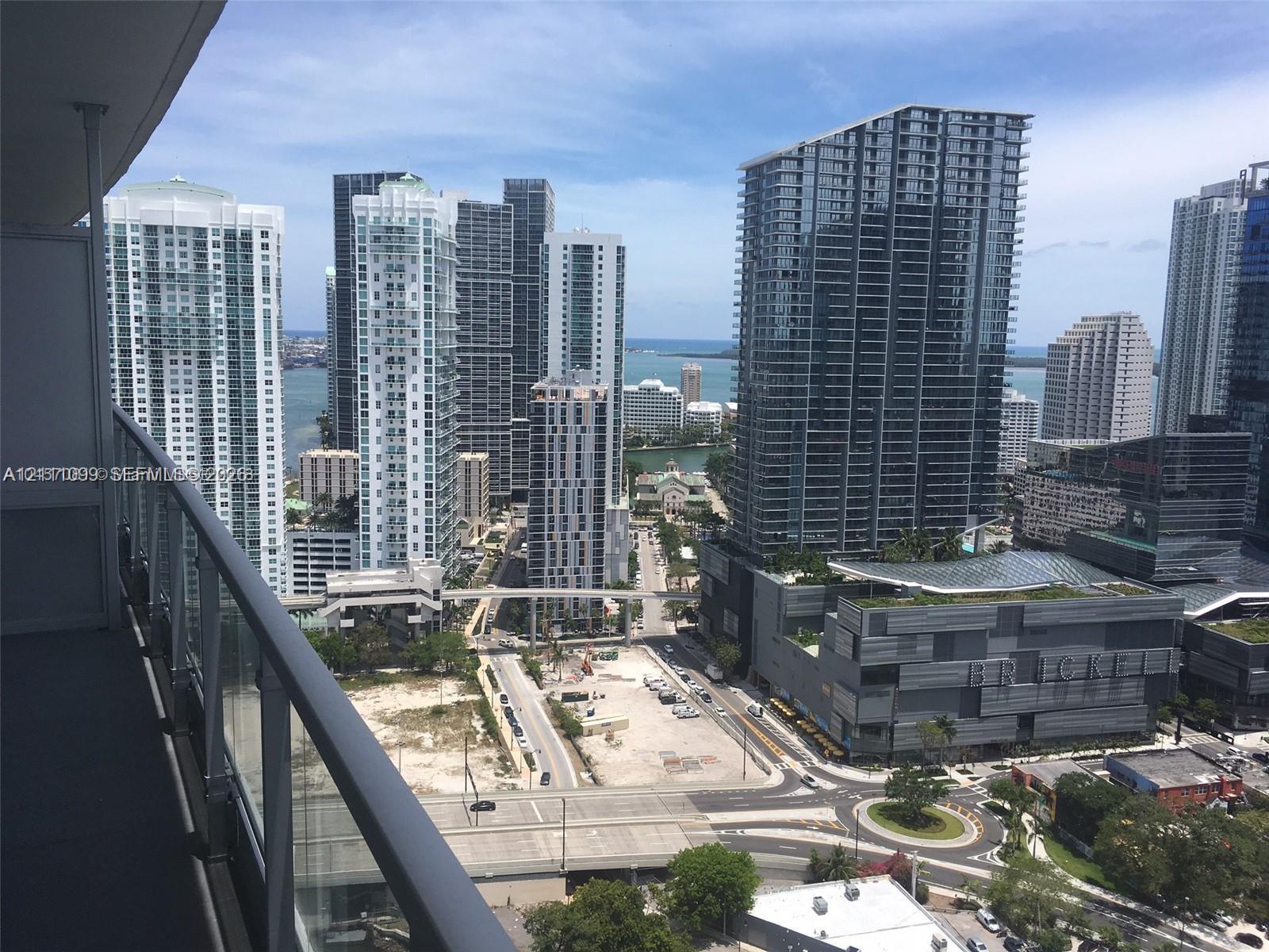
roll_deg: -0.5
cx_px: 634
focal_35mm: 29
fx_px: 1063
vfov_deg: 48.2
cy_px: 476
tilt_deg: -7.0
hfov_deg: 61.7
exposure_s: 1/2024
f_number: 2.2
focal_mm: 4.15
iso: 25
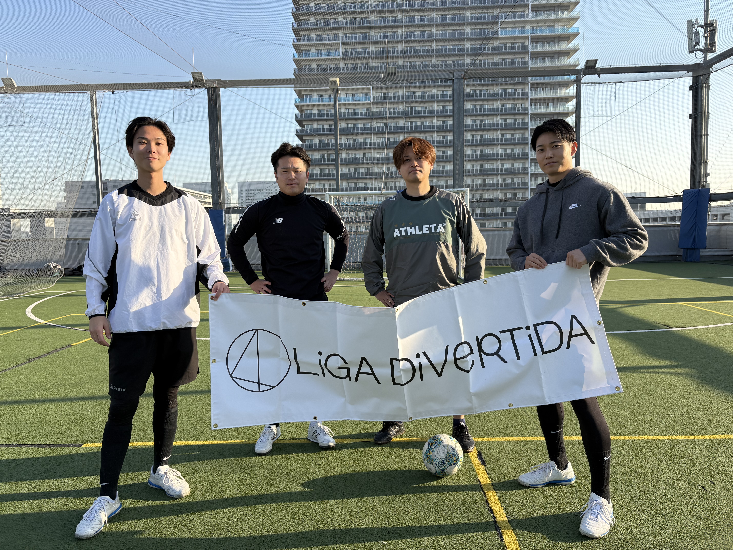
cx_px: 366
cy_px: 275
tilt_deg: -5.7
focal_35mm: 26
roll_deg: +0.6
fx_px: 551
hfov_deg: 67.3
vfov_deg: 53.1
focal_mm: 5.96
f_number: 1.6
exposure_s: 1/1287
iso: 50
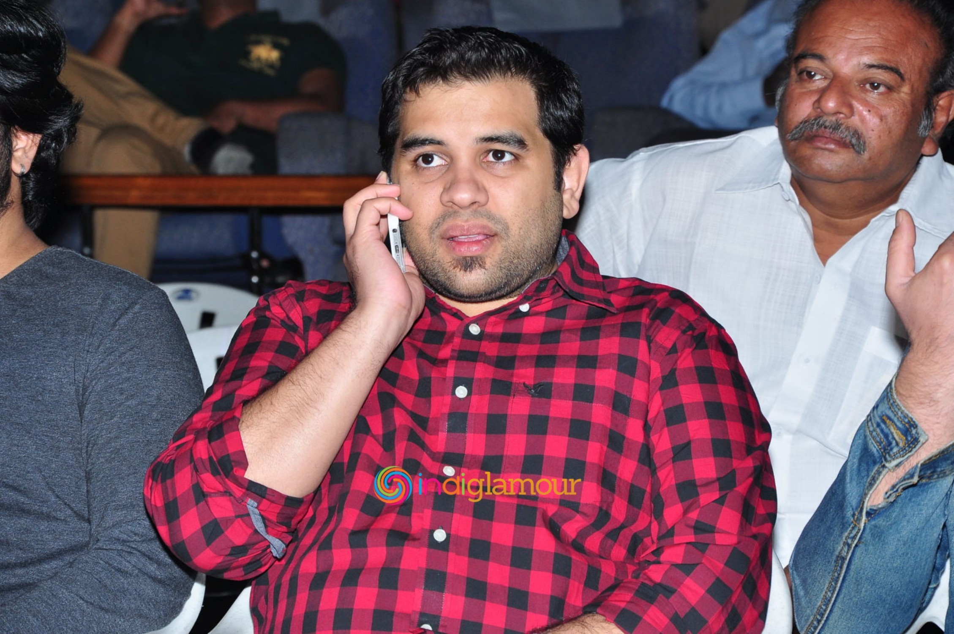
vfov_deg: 8.7
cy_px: 317
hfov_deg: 13.1
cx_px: 477
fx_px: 4169
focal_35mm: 158
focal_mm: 105
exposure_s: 1/125
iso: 400
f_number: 8
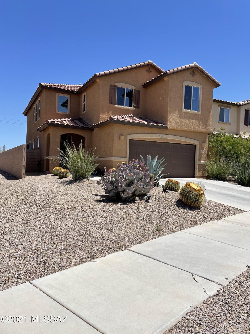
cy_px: 167
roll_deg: -2.2
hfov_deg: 53.1
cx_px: 125
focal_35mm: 26
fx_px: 250
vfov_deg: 67.3
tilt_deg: -0.6
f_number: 1.6
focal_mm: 4.2
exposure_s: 1/5051
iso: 32
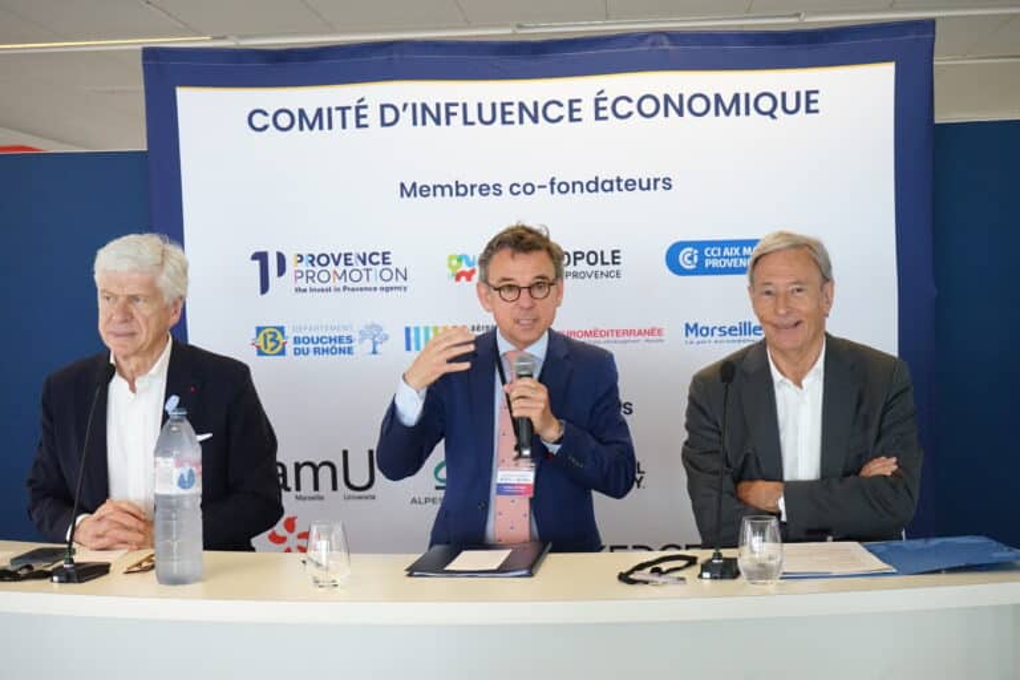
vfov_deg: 27.0
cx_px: 510
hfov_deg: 39.6
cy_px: 340
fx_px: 1417
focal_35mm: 50
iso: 6400
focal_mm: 50
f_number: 8
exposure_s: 1/200
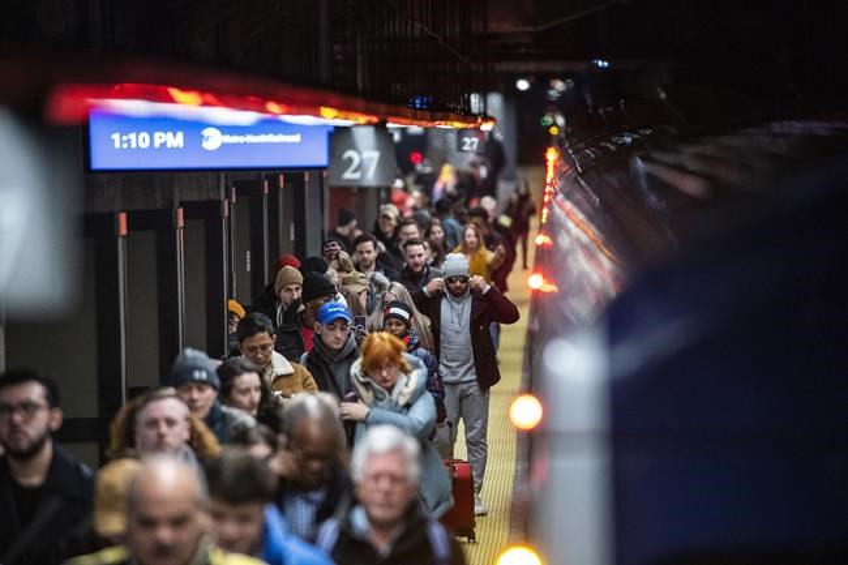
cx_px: 424
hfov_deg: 5.2
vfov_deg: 3.4
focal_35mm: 400
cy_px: 282
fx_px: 9419
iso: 6400
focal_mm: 400
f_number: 5.6
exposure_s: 1/200
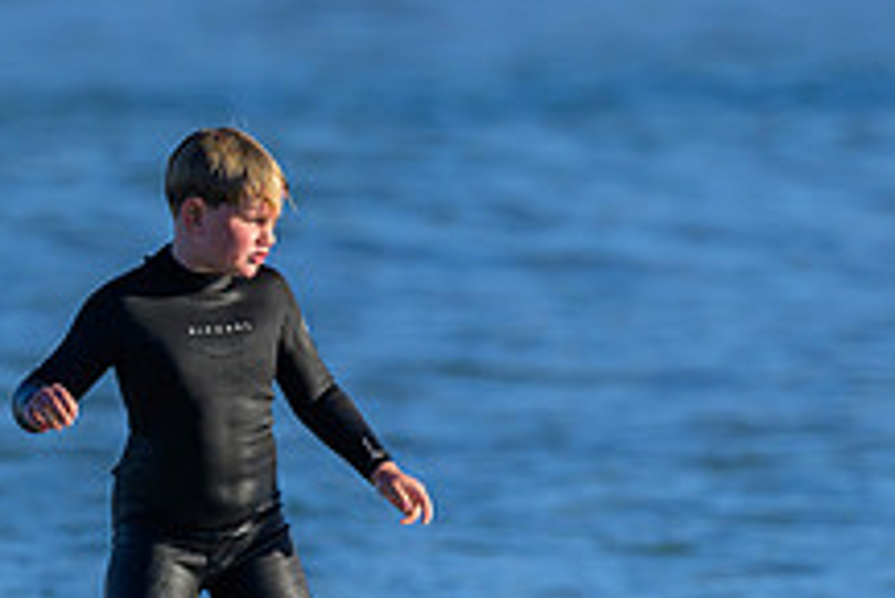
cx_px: 425
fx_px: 53211
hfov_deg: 1.0
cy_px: 695
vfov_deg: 0.6
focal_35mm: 2139
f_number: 6.3
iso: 250
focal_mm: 800
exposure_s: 1/1000
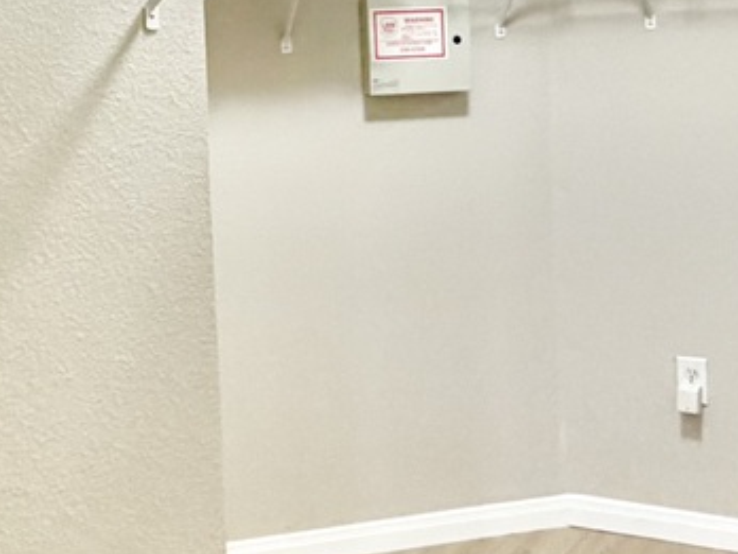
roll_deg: +1.4
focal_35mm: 58
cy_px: 112
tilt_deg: -3.9
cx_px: 291
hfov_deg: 33.1
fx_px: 1237
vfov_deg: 24.8
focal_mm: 2.22
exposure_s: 1/60
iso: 400
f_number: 2.2
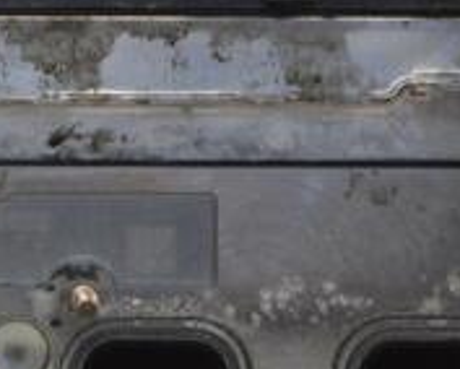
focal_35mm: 124
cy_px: 125
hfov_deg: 15.2
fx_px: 1690
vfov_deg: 12.4
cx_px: 0
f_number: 4.2
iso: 400
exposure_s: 1/40
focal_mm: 26
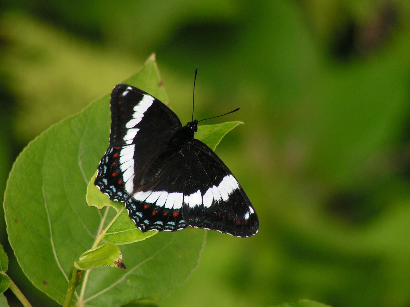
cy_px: 154
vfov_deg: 5.1
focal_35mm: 290
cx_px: 205
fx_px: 3435
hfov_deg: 6.8
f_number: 3.2
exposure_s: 1/400
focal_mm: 48
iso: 80
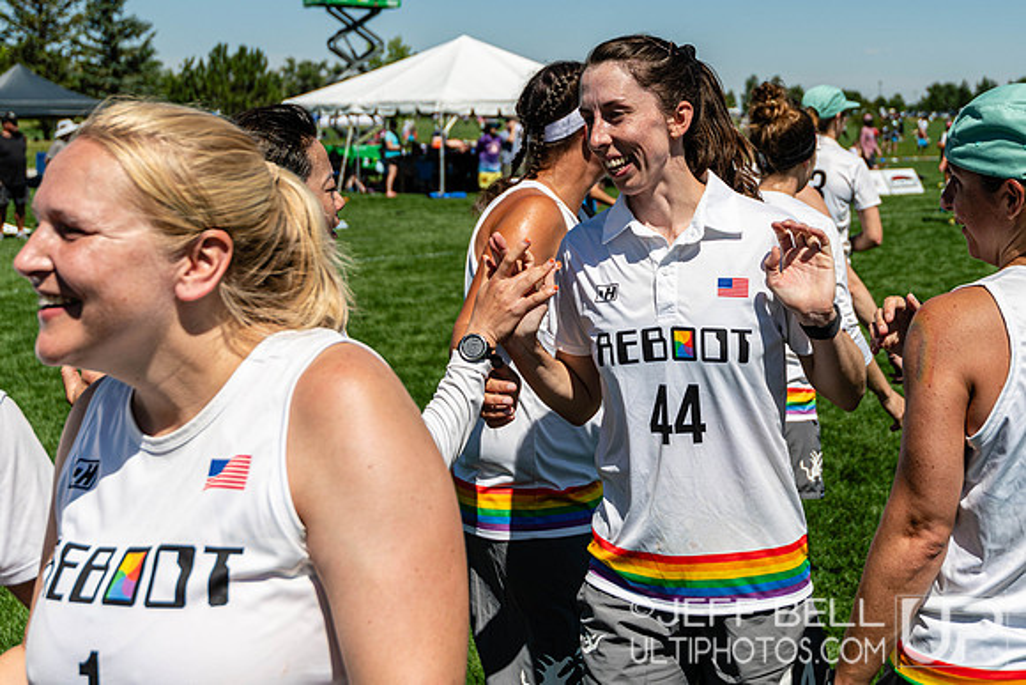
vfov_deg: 25.8
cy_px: 178
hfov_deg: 38.1
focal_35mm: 52
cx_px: 647
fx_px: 1476
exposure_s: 1/2000
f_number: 4
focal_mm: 35
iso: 100
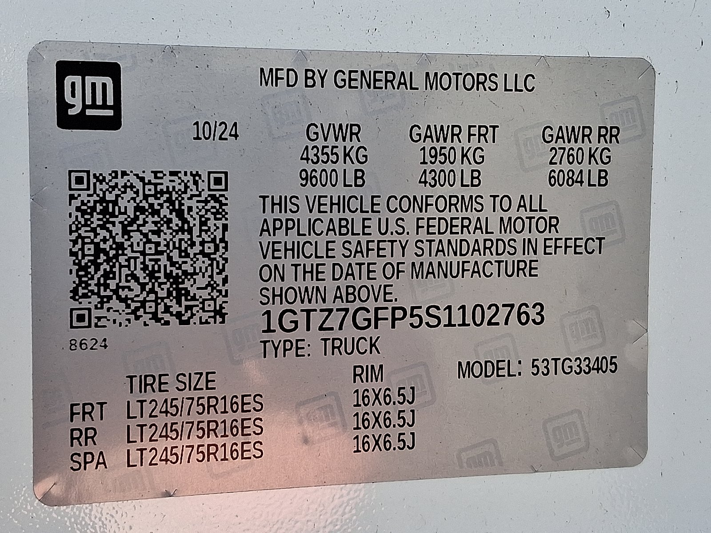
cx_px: 356
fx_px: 513
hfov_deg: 69.4
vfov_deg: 54.9
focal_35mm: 25
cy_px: 266
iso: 25
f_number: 1.8
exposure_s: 1/175
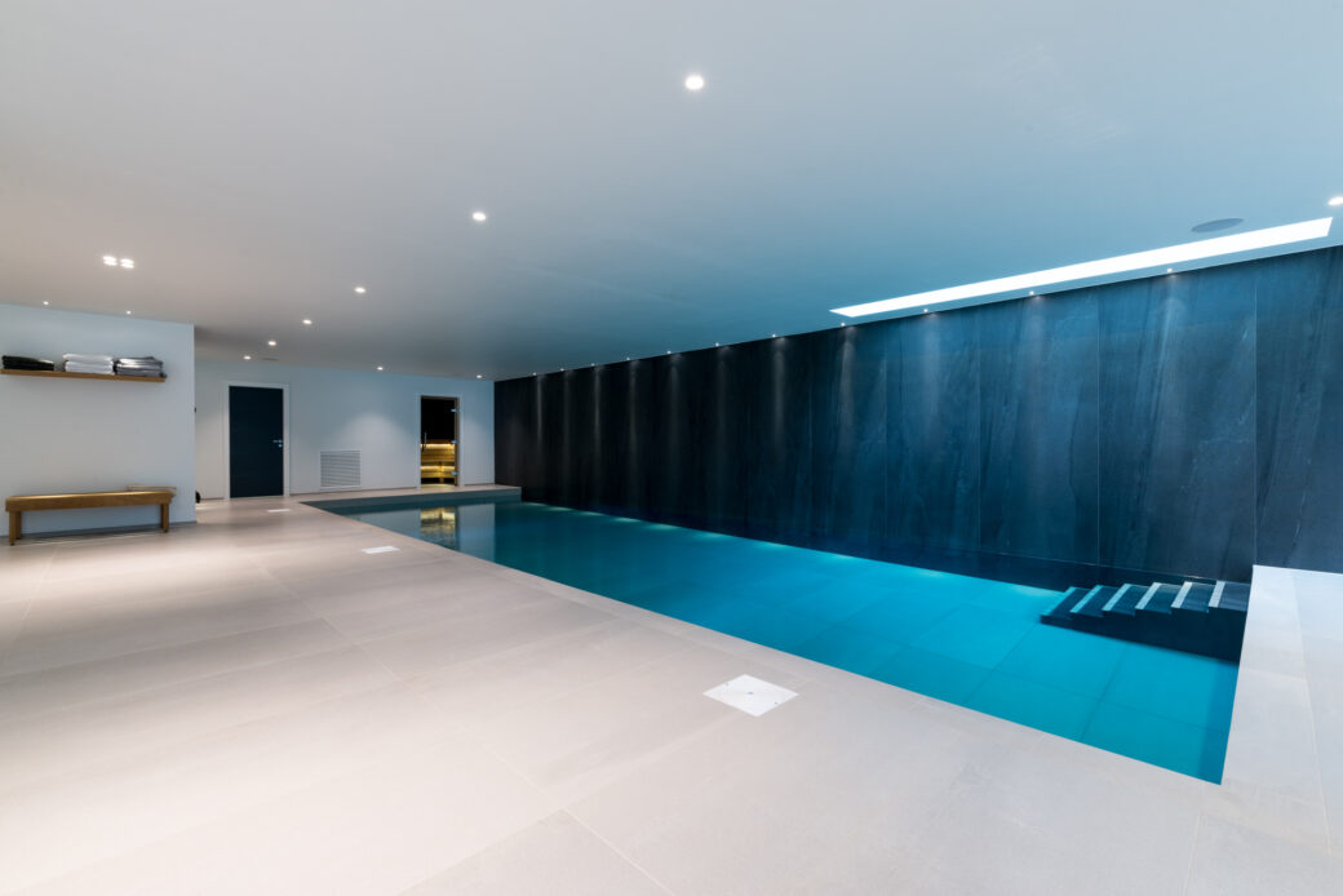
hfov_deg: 100.4
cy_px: 448
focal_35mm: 15
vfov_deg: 77.4
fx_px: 560
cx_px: 672
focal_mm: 15
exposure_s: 1/1.25
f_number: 11
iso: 100
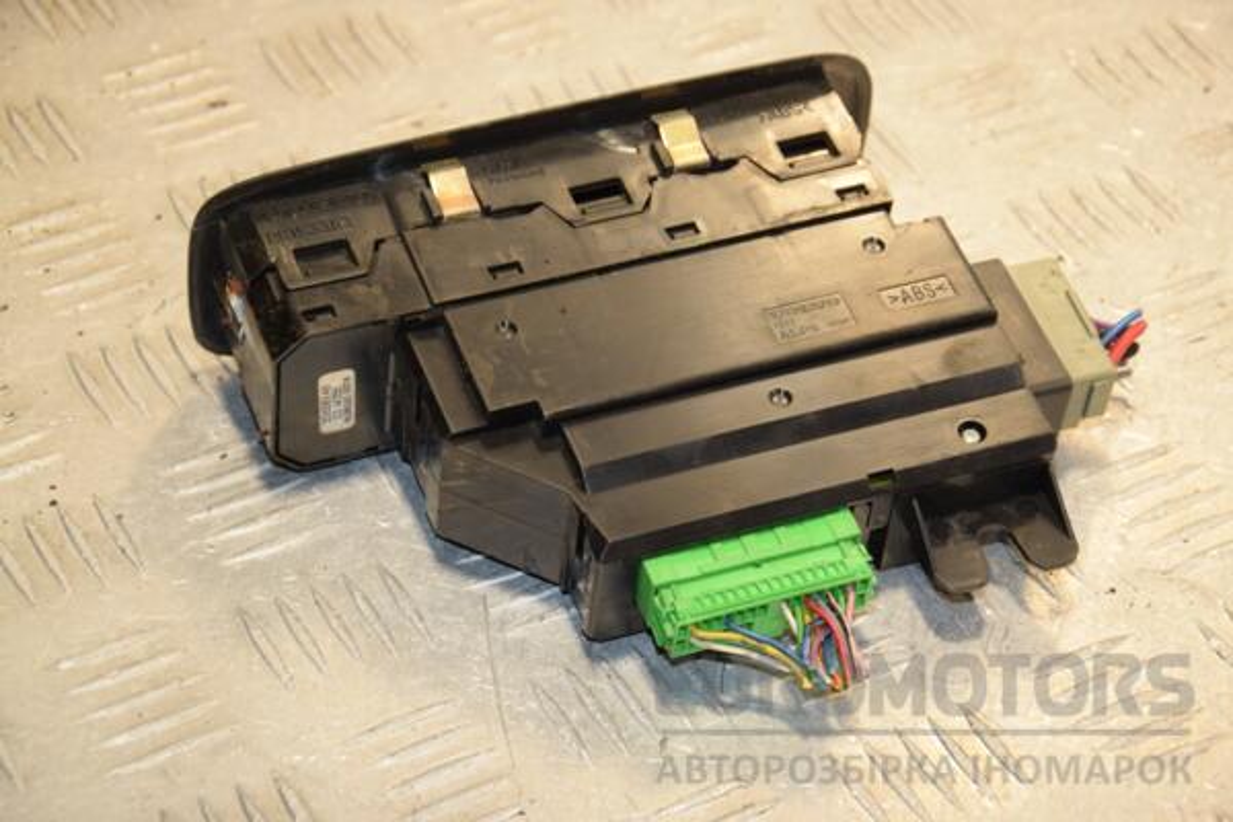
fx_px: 3853
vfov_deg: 12.2
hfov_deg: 18.2
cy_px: 411
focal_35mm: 112
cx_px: 616
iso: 800
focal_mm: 75
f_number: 7.1
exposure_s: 1/200
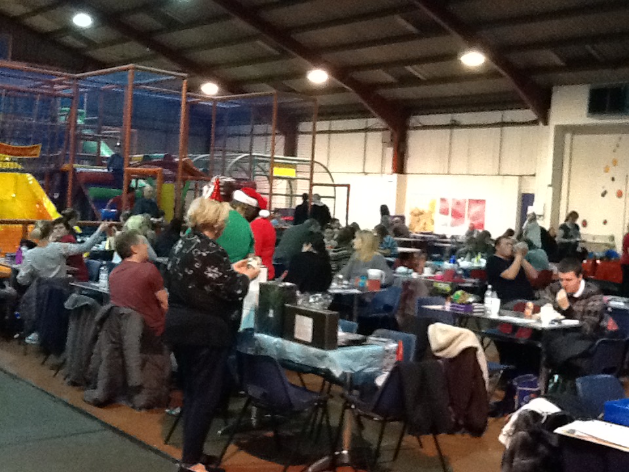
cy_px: 236
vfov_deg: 32.9
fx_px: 800
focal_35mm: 44
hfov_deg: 42.9
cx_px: 314
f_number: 2.4
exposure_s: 1/17
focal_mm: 2.03
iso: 320
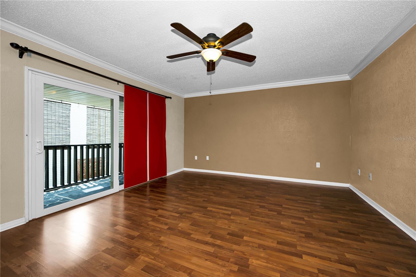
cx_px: 208
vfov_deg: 81.1
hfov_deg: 104.3
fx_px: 162
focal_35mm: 14
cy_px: 138
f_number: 7.1
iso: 400
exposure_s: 1/200
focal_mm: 14
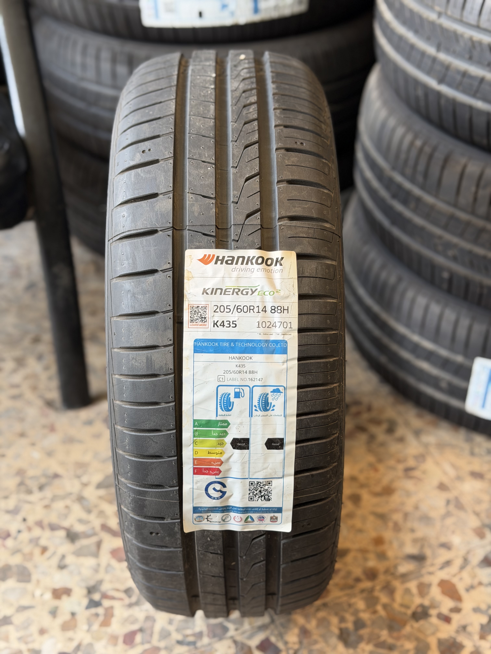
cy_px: 327
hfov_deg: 30.3
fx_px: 908
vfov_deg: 39.7
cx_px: 246
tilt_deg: -37.9
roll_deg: -0.5
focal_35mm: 48
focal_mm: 6.76
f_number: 1.78
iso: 125
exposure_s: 1/60
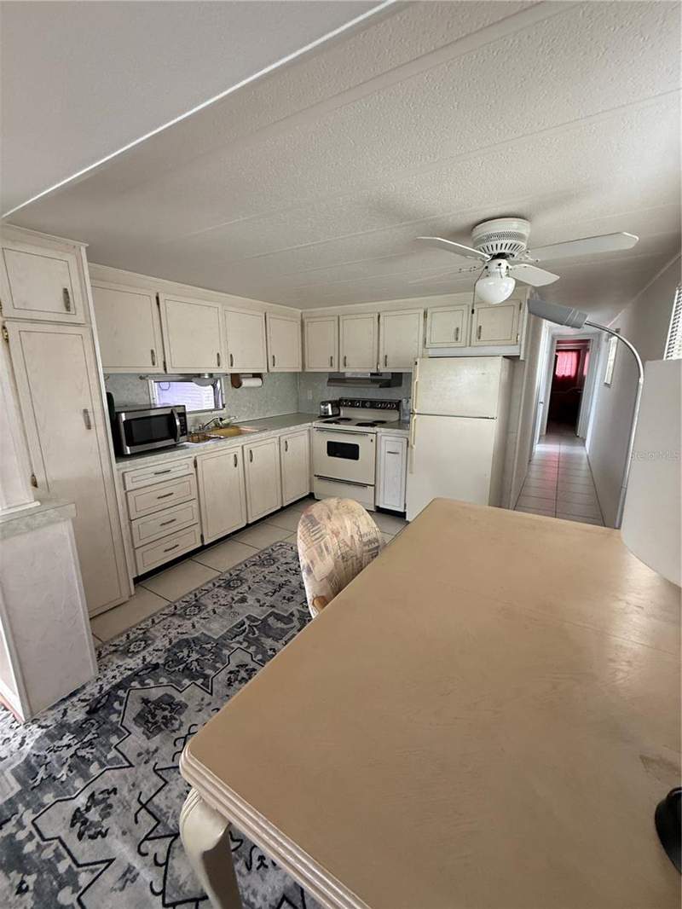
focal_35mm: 14
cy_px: 454
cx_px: 341
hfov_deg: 85.7
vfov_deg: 102.1
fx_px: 368
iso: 320
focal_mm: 2.22
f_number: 2.2
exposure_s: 1/70
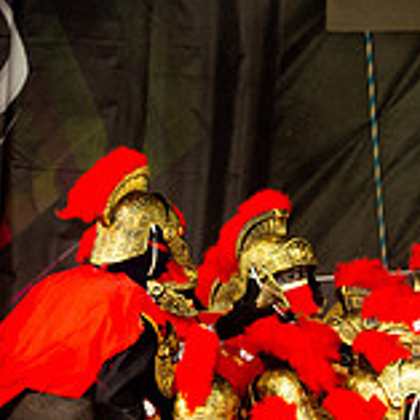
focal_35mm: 553
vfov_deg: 3.2
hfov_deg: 3.2
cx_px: 125
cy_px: 356
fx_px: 7591
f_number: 5.6
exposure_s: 1/200
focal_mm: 105
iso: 160
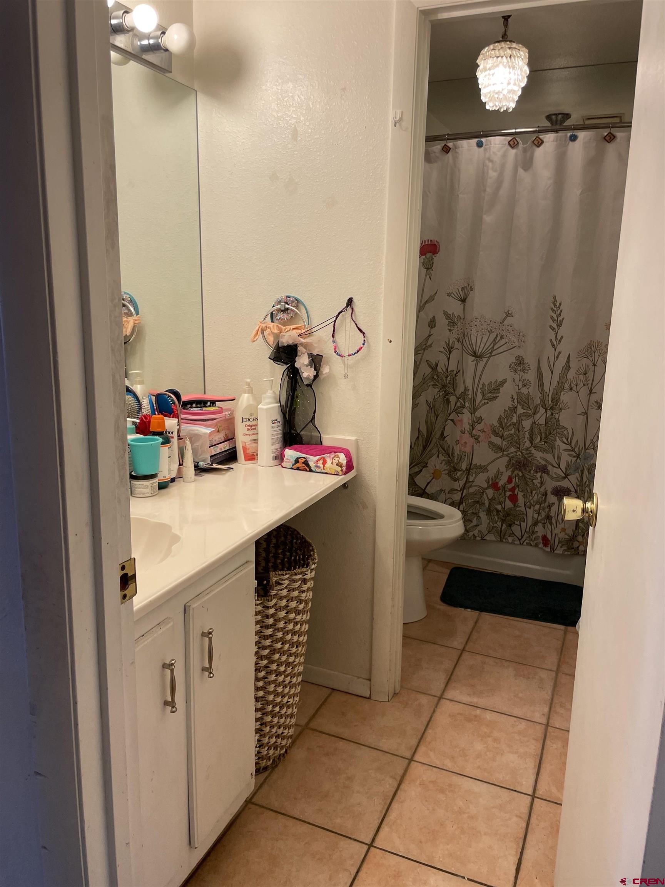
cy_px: 444
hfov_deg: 53.1
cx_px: 332
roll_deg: -1.5
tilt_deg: -12.5
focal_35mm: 26
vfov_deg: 67.3
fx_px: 666
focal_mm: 4.2
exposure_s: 1/120
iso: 100
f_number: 1.6
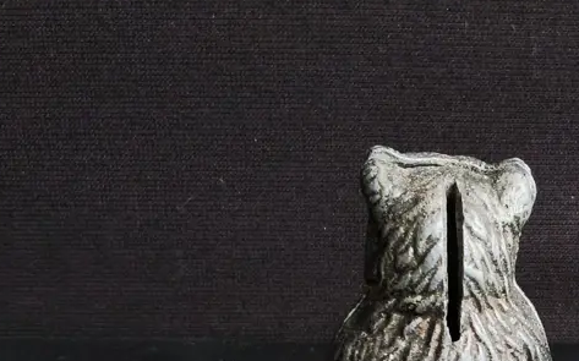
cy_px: 463
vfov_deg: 19.4
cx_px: 569
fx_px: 978
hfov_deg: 30.8
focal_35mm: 62
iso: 125
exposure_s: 1/100
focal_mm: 2.87
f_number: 2
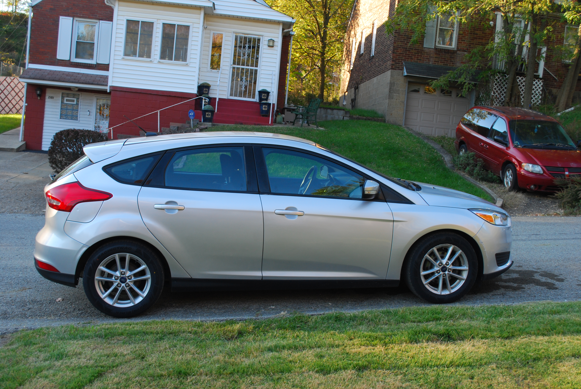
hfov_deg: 49.5
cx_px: 290
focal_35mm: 39
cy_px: 194
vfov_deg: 34.3
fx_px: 630
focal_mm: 26
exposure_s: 1/100
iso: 200
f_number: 5.6
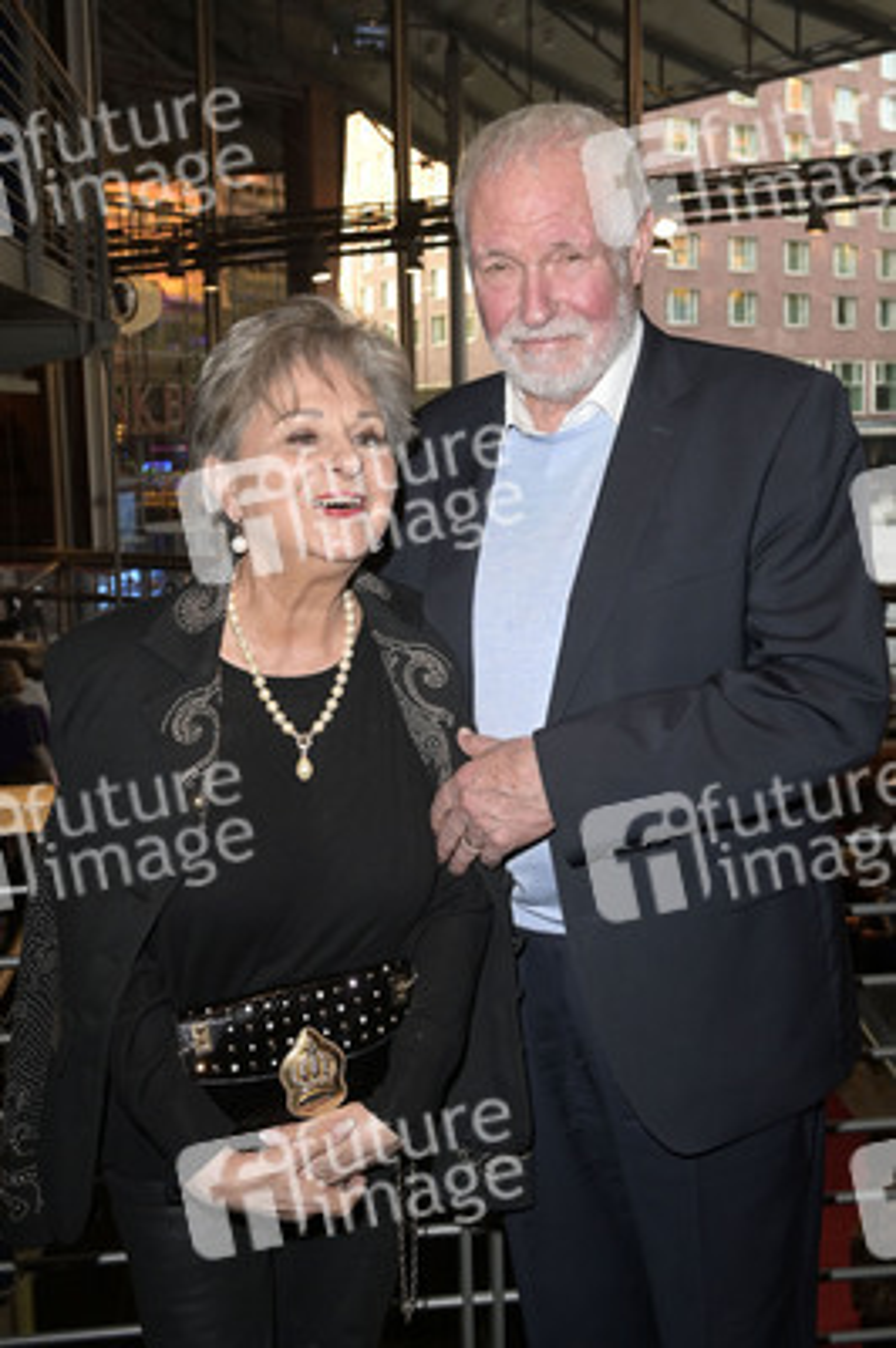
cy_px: 674
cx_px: 448
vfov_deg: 55.8
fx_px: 1271
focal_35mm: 34
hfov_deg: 38.8
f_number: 6.3
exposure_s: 1/125
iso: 1600
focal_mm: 34
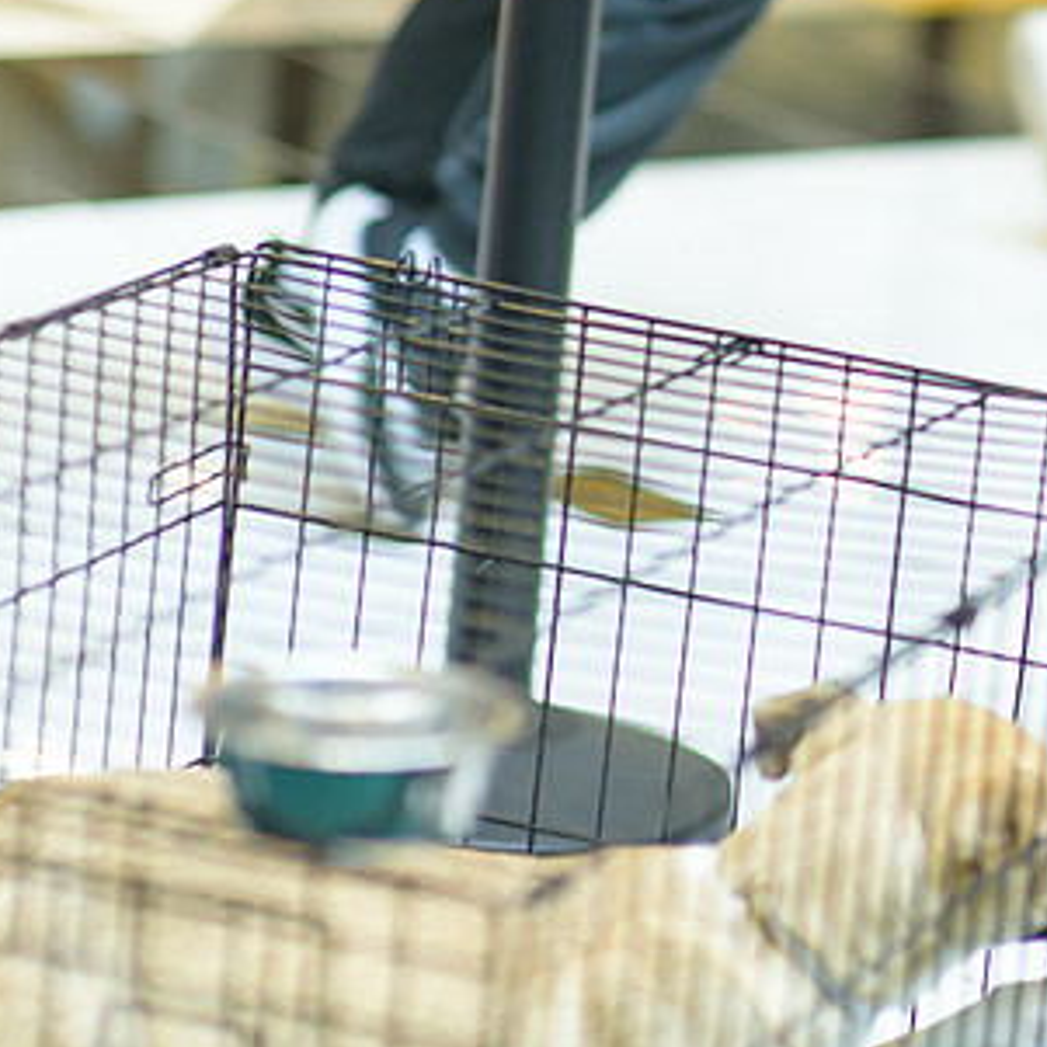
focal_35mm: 211
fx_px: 7220
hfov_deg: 8.2
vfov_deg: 8.3
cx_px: 1320
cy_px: 238
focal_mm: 85
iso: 800
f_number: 2
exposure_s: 1/160
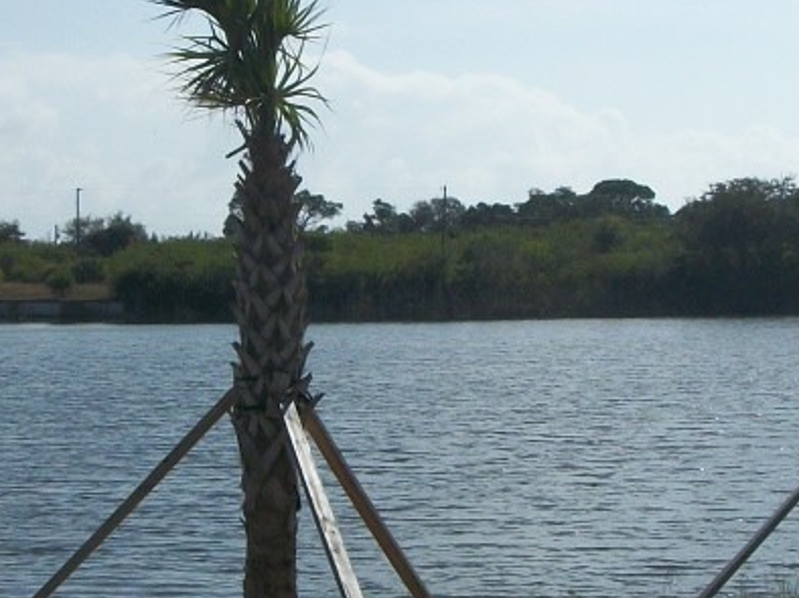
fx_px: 2399
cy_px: 290
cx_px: 456
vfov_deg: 14.2
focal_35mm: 104
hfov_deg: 18.9
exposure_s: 1/500
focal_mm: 5.7
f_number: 8.8
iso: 80
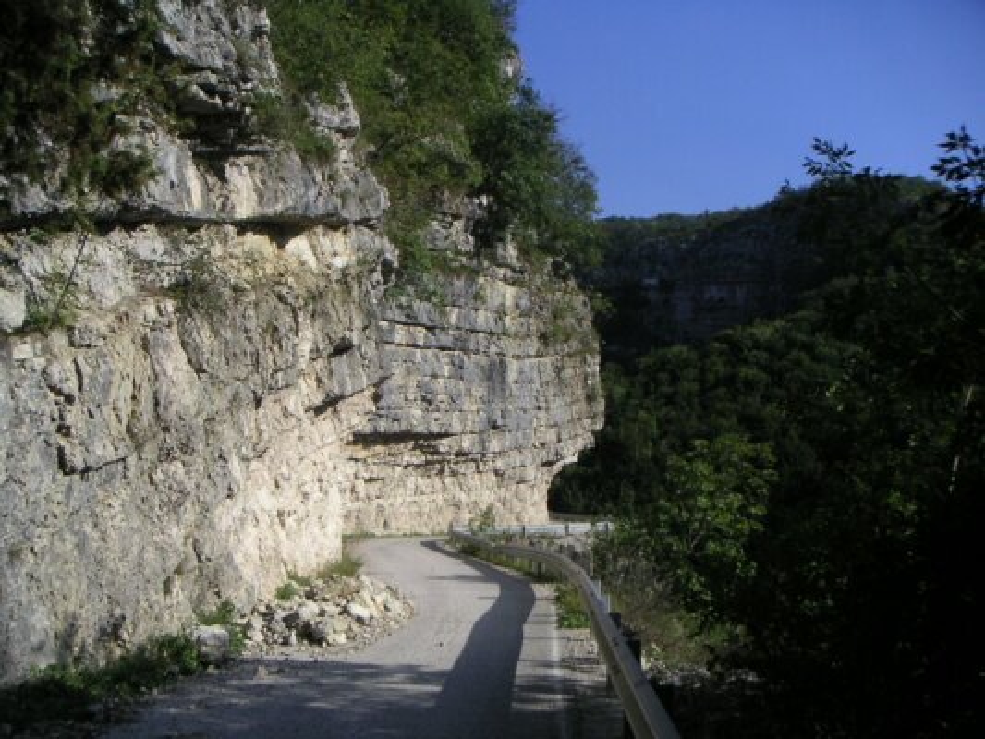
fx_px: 1082
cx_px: 492
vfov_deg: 37.7
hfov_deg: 49.0
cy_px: 370
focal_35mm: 38
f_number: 6.7
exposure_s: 1/180
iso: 50
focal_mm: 6
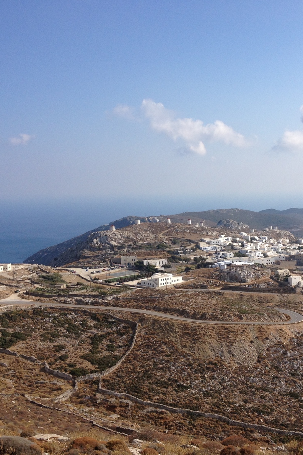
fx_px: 619
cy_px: 228
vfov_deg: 40.4
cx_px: 204
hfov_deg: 27.3
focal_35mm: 49
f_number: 2.4
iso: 50
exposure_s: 1/2404
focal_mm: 4.28
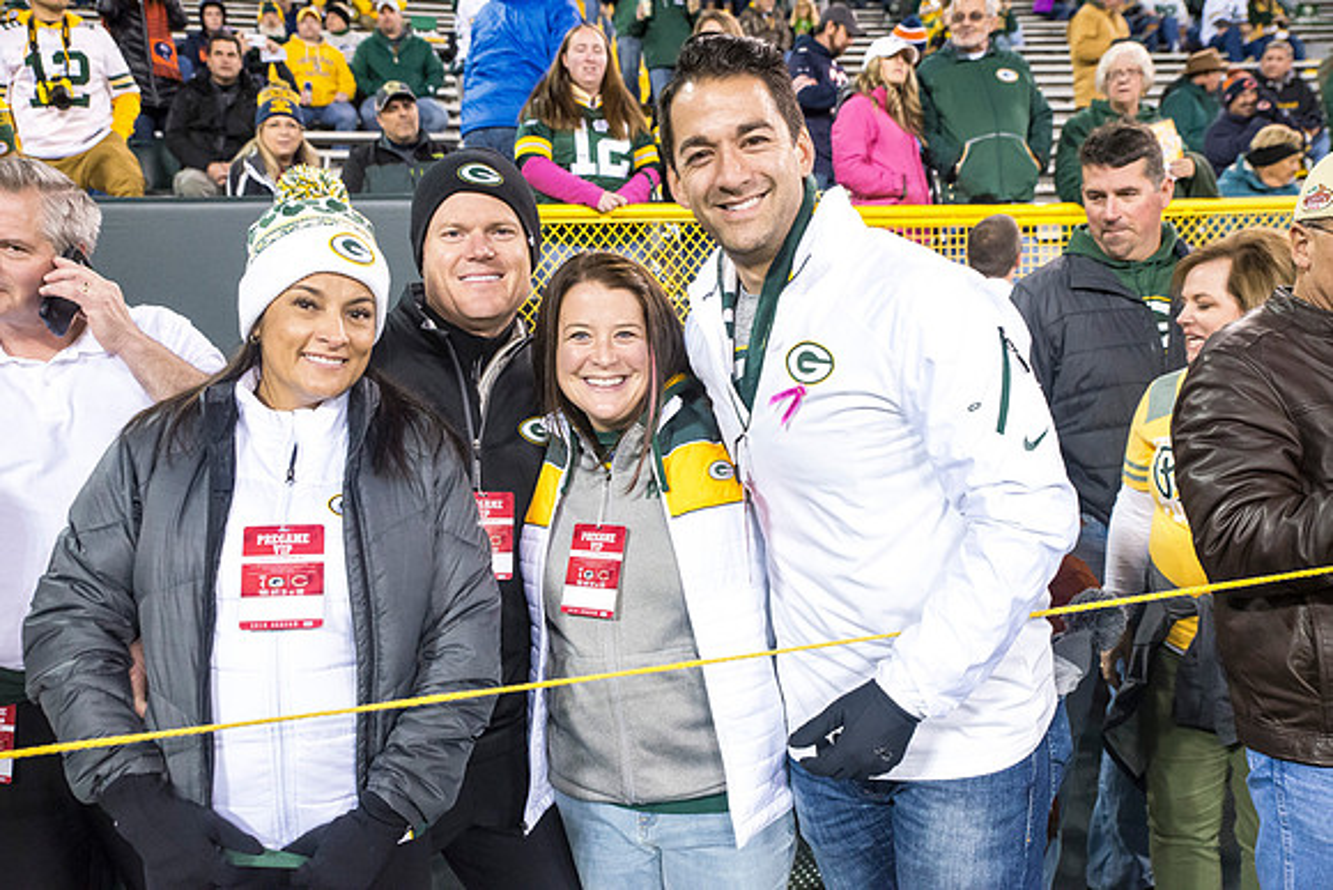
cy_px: 445
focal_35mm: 36
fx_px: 1333
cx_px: 666
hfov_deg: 53.1
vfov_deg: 36.9
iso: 5000
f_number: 5
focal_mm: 36
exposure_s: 1/640
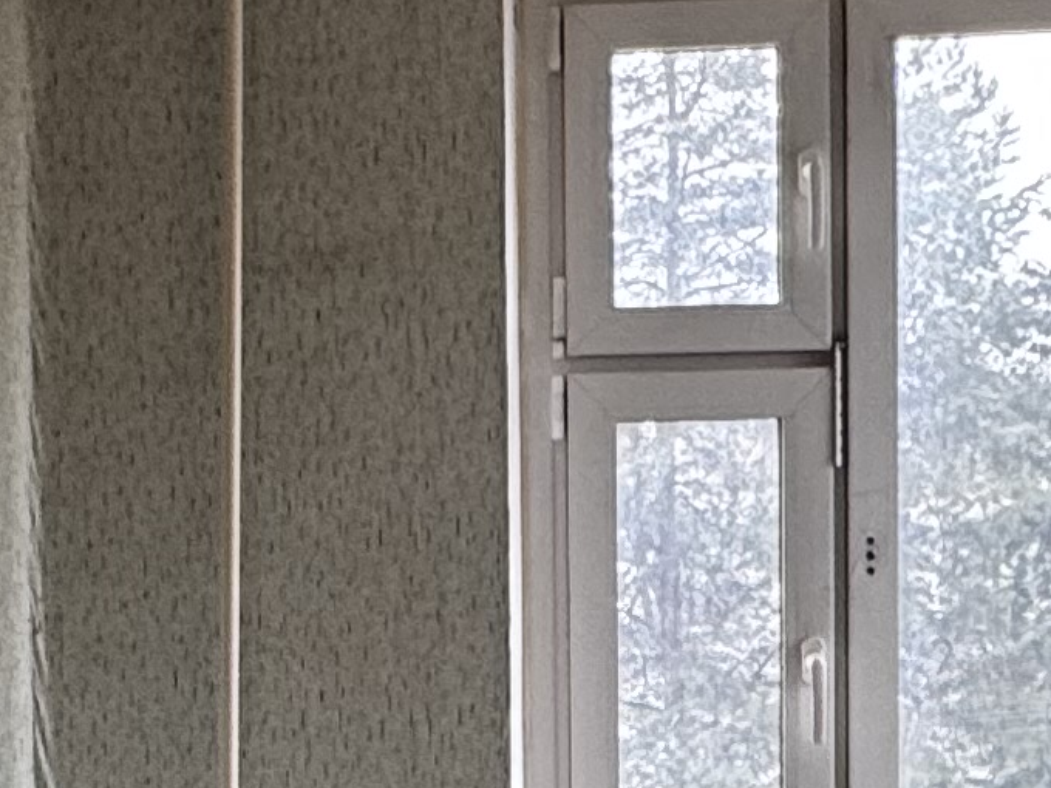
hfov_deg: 22.8
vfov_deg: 17.6
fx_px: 2520
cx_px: 39
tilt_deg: -1.2
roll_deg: +0.8
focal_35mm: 83
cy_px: 672
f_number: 2.2
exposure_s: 1/50
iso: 200
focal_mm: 2.22
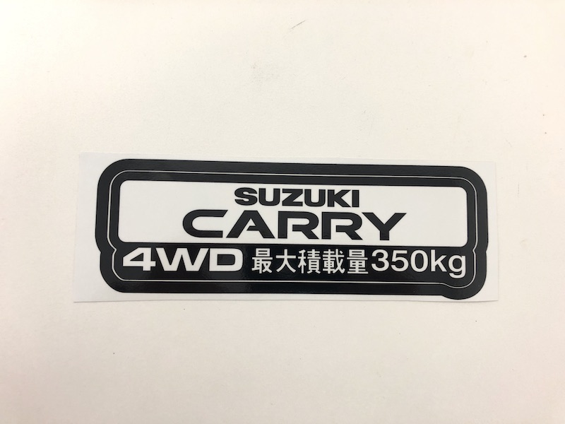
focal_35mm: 28
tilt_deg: -83.6
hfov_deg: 63.4
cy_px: 212
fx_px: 457
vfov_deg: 49.7
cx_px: 282
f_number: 1.8
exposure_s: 1/15
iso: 50
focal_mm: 4
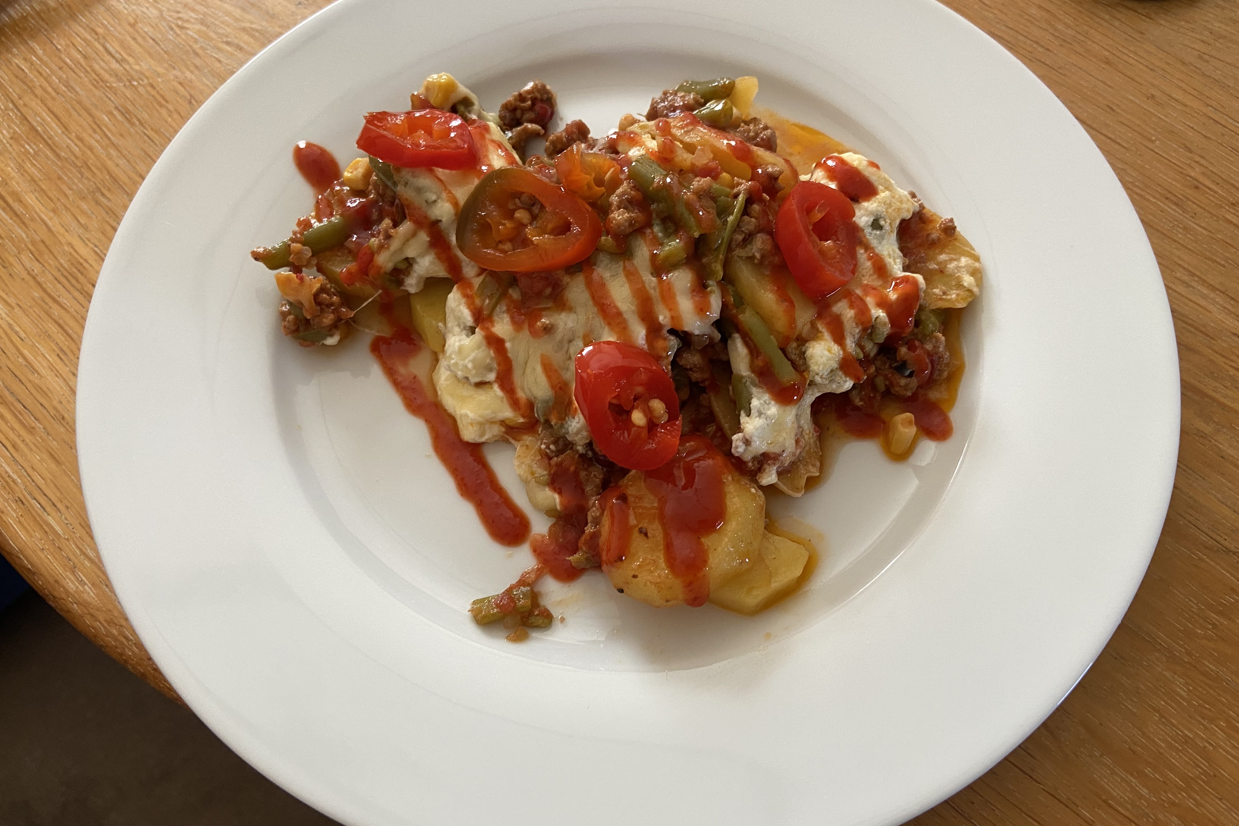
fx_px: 964
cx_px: 630
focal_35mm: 28
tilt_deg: -64.6
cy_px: 422
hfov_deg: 65.5
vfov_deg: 46.4
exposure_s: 1/69
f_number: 1.8
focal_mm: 4.25
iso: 125
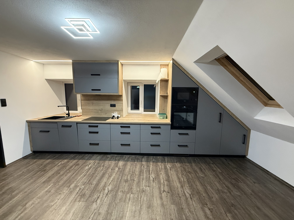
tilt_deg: -6.6
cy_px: 110
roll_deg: -0.7
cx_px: 147
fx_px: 119
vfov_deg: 85.7
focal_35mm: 14
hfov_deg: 102.1
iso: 500
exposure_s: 1/60
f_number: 2.2
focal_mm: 2.22
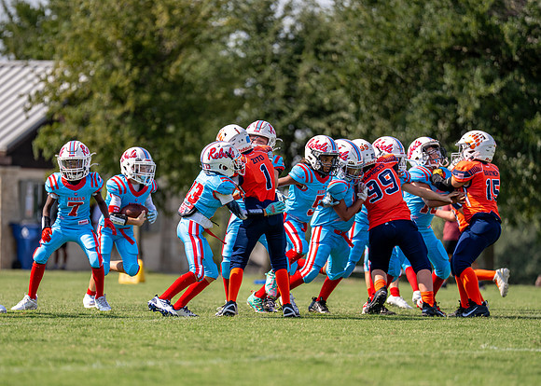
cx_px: 226
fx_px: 3883
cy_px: 223
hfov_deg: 8.0
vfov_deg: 5.7
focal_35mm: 253
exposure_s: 1/2000
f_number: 2.8
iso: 125
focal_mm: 200
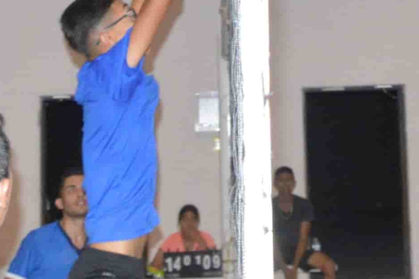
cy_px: -155
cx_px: 430
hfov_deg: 13.3
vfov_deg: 8.8
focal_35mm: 152
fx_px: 1774
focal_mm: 21
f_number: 7.1
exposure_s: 1/200
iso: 1600
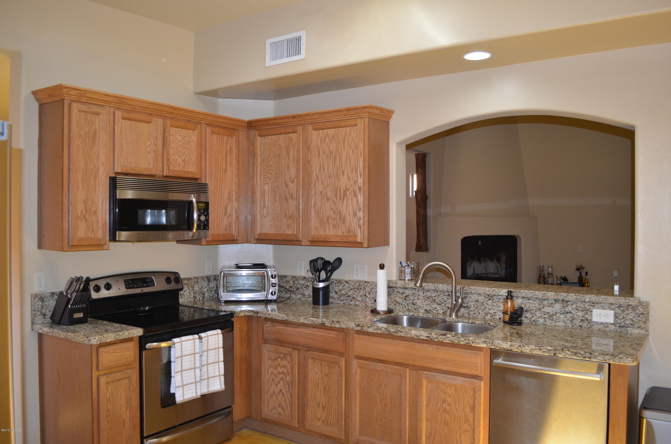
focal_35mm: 30
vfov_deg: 43.4
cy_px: 222
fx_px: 558
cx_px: 336
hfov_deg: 62.0
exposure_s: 1/60
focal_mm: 20
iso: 400
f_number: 4
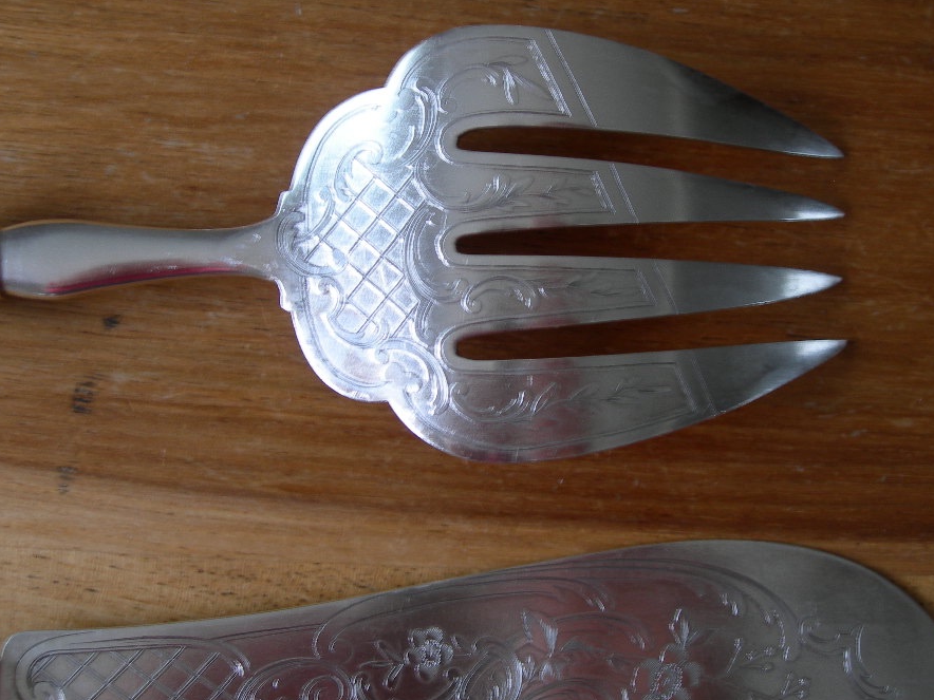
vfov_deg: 32.9
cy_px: 348
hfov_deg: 42.9
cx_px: 455
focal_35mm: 44
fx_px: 1187
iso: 50
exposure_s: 1/8.5
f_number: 2.8
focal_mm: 7.8
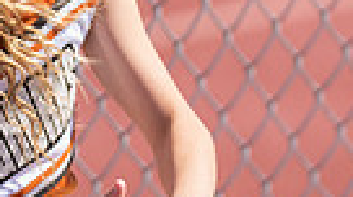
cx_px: -31
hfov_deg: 2.6
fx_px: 7710
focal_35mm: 825
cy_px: 53
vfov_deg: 1.5
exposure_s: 1/1250
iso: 100
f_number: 2.8
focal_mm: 184
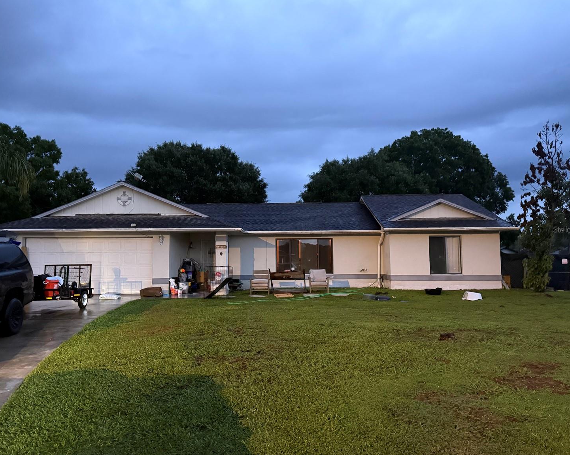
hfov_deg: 66.0
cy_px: 229
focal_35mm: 26
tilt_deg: +5.3
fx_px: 439
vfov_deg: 54.9
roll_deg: +1.3
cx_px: 274
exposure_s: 1/33
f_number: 1.78
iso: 1000
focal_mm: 6.76
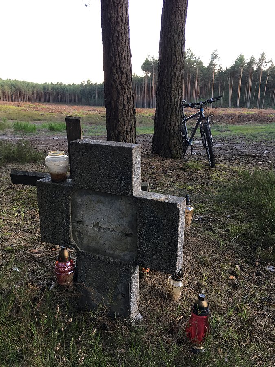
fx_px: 307
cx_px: 138
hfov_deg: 48.2
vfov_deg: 61.7
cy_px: 184
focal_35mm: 29
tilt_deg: -15.2
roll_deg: -0.6
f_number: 2.2
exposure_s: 1/100
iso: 40
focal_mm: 4.15
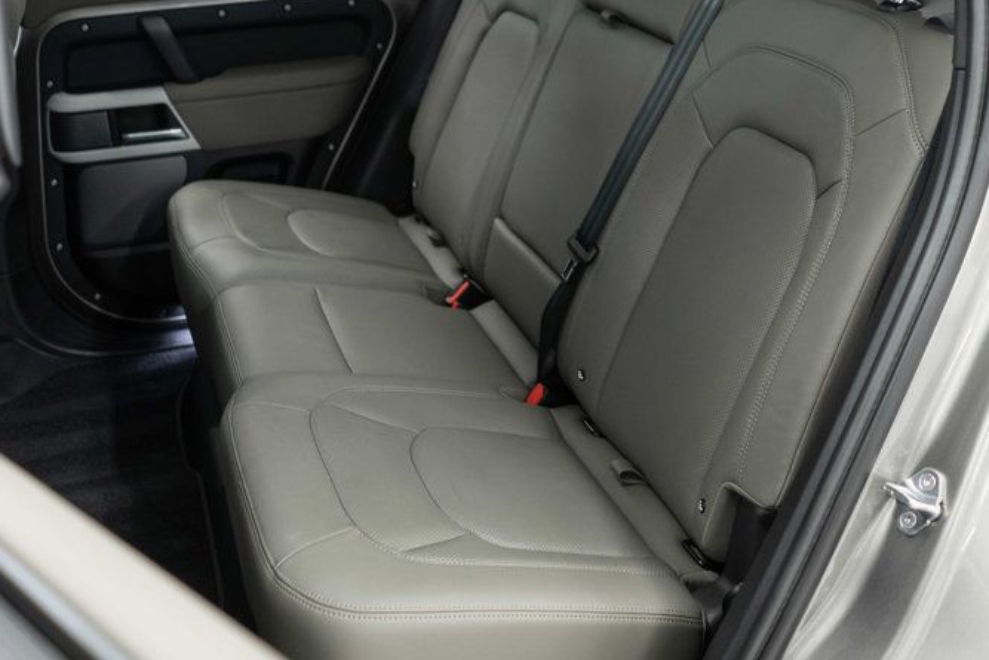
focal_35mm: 43
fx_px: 1181
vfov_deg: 30.7
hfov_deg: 45.4
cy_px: 170
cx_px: 512
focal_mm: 28
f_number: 3.2
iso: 1250
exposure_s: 1/50
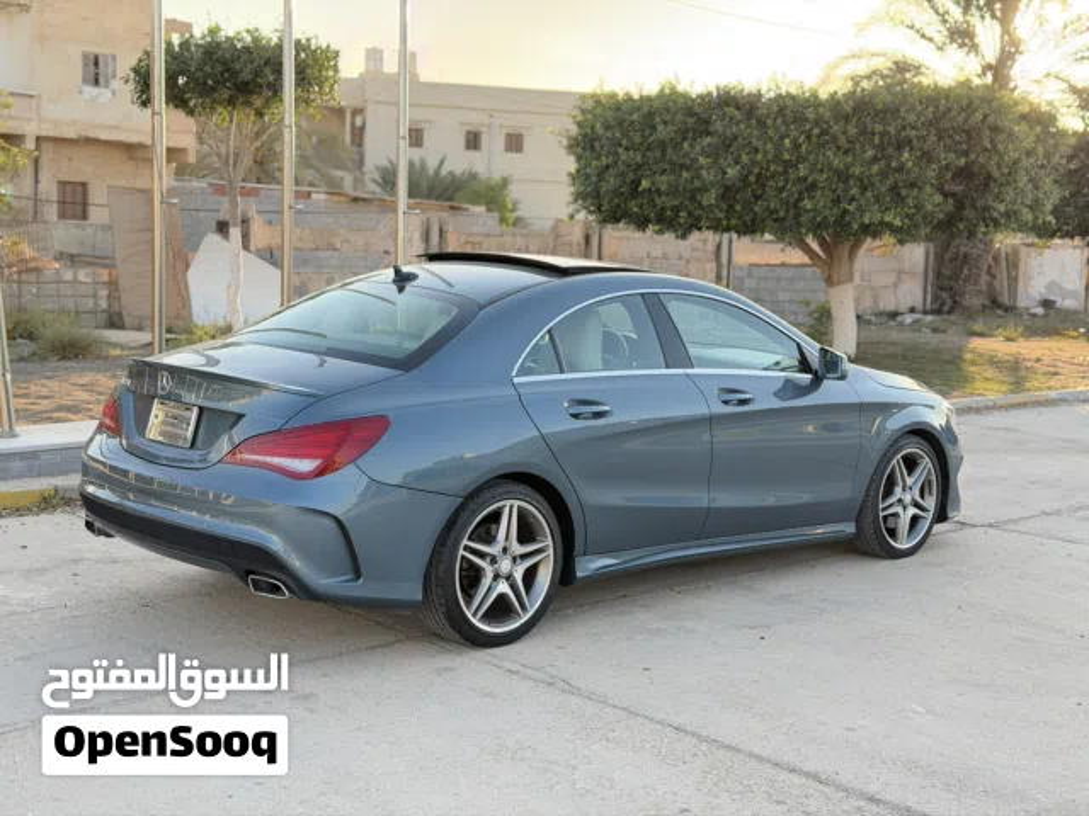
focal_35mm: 48
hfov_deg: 39.7
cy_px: 408
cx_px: 544
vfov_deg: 30.3
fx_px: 1510
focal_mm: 6.76
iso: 80
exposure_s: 1/402
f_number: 1.78
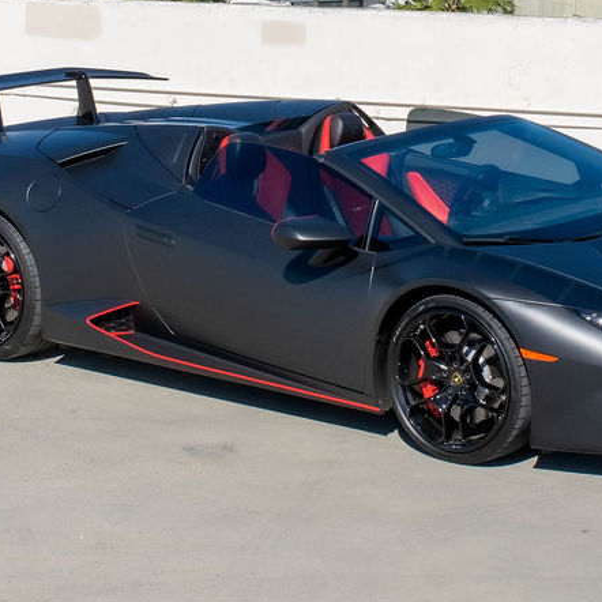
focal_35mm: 124
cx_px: 379
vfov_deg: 13.9
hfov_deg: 14.1
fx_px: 2440
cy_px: -5
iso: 200
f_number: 13
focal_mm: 28
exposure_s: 1/640
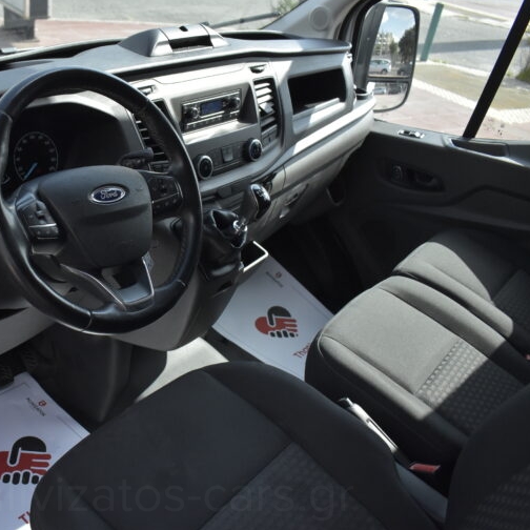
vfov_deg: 47.2
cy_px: 266
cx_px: 139
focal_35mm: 35
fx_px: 606
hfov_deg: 45.7
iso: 1600
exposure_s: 1/4000
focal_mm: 18
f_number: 3.5
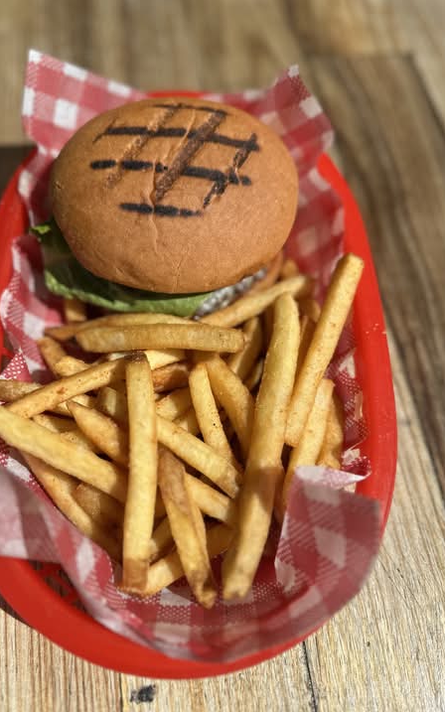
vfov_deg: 70.4
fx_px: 505
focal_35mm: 26
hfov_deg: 47.4
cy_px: 362
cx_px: 191
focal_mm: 6.86
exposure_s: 1/8197
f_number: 1.78
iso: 80
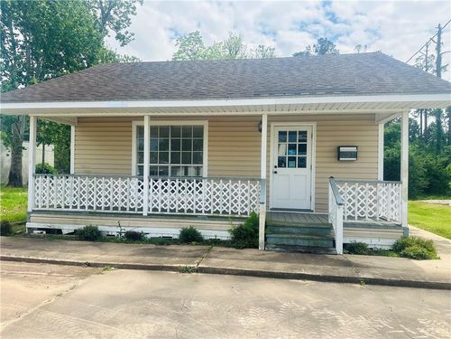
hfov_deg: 71.6
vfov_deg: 56.8
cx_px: 226
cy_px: 170
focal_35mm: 24
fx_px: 313
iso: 80
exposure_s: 1/3356
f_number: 1.78
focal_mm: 6.86
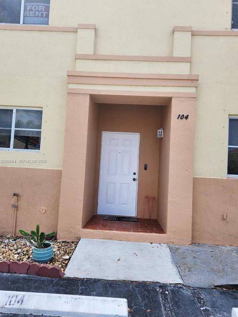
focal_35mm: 24
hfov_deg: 56.8
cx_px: 119
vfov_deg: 71.6
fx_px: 220
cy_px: 161
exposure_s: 1/724
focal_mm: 5.54
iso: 25
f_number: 1.8
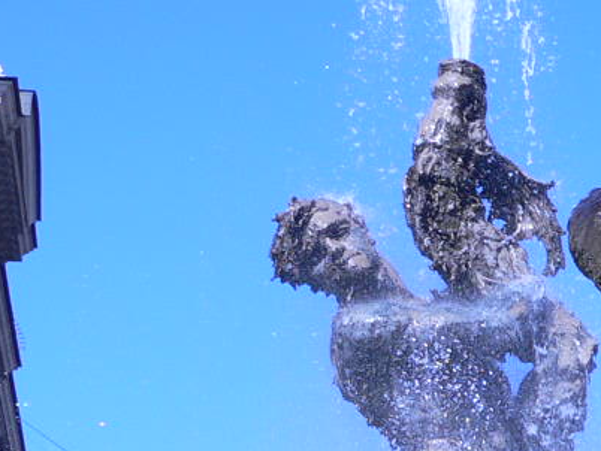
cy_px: 442
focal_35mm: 175
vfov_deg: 8.5
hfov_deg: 10.9
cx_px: 893
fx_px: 3040
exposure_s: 1/500
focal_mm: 9.2
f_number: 4
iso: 80
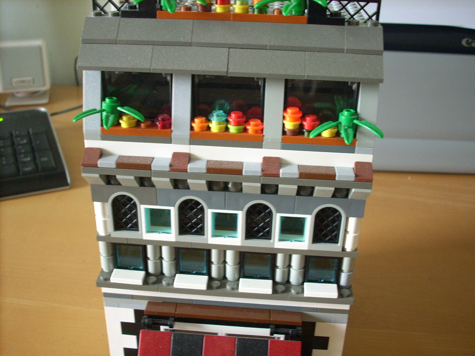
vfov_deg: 38.7
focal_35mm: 37
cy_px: 178
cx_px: 238
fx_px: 508
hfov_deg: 50.1
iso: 200
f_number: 2.8
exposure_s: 1/10.8
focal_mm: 6.2
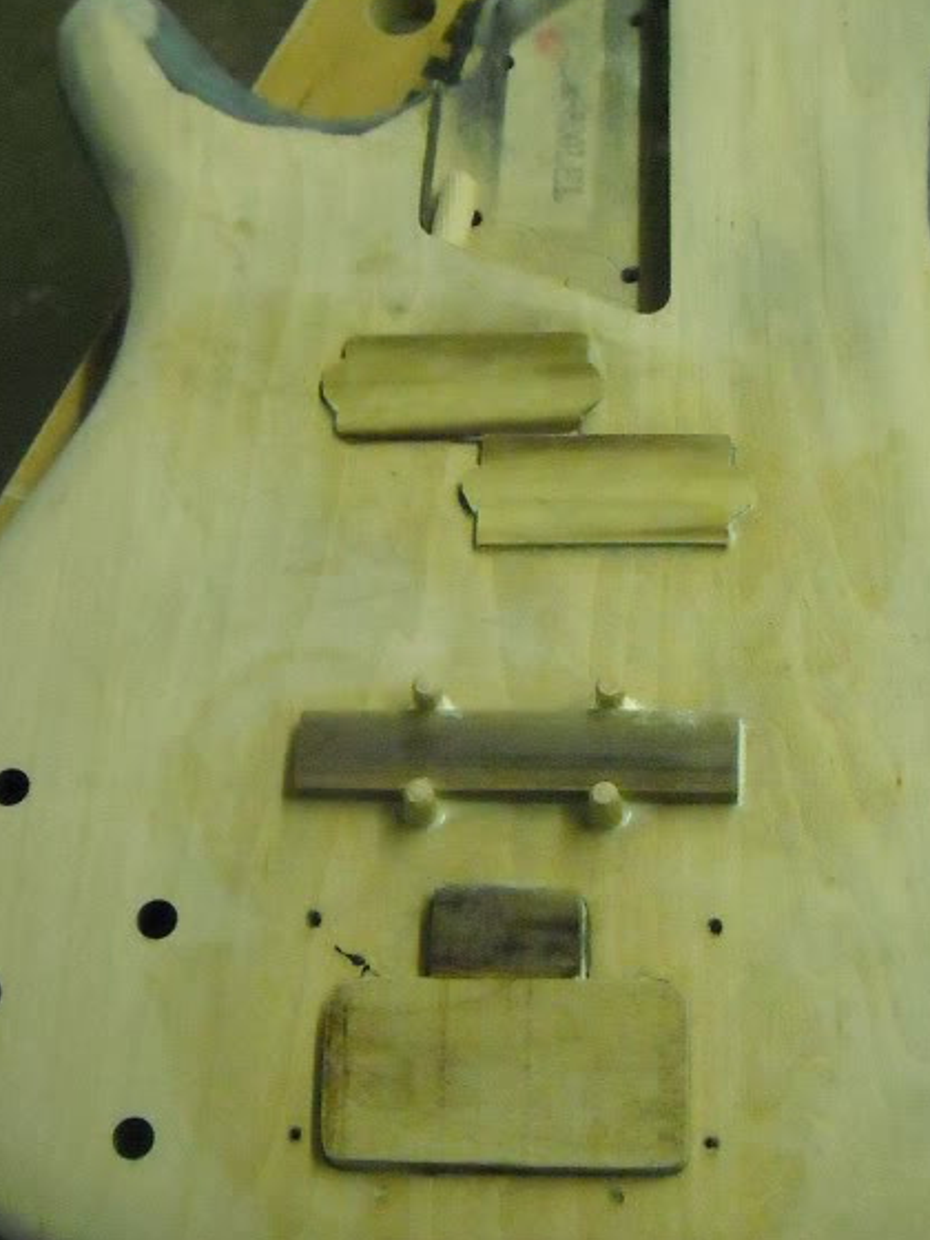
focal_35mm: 64
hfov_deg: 22.9
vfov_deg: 30.3
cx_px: 587
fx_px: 2293
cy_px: 576
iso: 800
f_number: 2.8
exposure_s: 1/168
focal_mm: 5.7
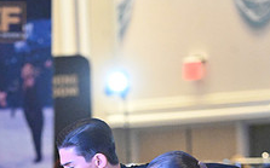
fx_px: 3507
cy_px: 325
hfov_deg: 4.4
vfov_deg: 2.7
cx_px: 67
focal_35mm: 477
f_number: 6.3
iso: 10000
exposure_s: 1/400
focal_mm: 180
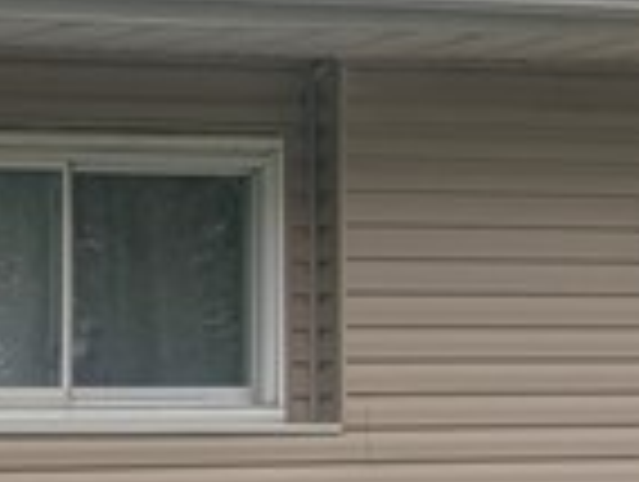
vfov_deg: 8.4
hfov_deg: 10.6
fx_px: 3199
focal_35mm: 173
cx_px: -596
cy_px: 730
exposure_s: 1/178
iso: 22
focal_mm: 6.9
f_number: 1.68
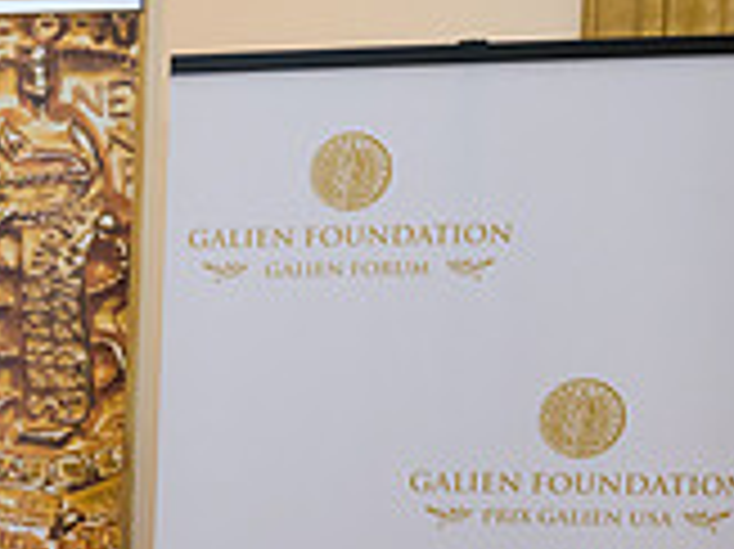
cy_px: 668
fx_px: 1886
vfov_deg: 15.9
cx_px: -356
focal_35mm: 89
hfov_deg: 19.3
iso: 1000
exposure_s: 1/125
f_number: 4
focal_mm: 26
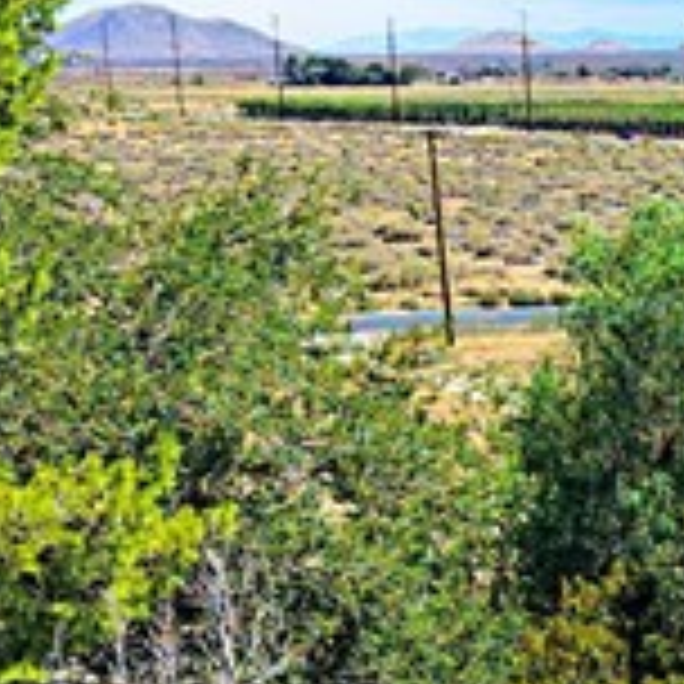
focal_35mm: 143
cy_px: 860
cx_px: 1323
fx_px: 3197
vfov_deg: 11.9
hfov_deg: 11.2
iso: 230
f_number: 1.8
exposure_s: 1/6000
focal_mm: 8.67
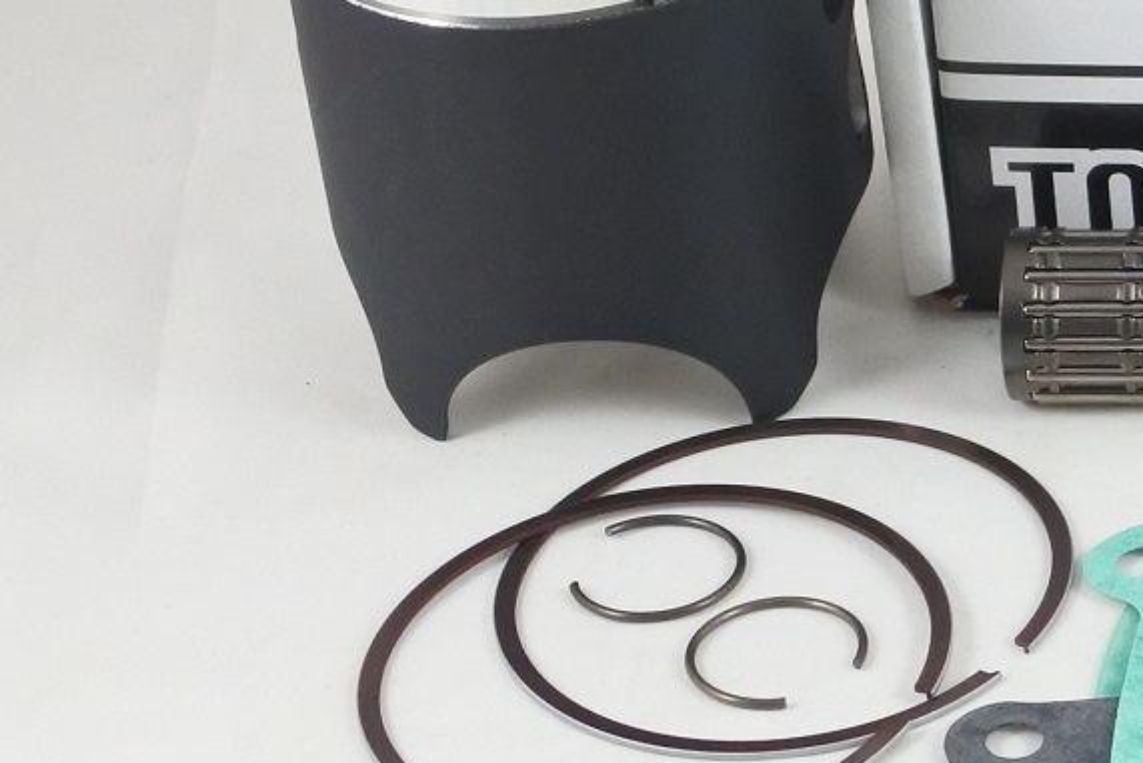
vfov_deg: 12.3
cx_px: 1608
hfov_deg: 17.1
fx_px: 3493
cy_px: 48
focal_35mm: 110
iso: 500
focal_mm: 12.8
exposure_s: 1/125
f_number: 4
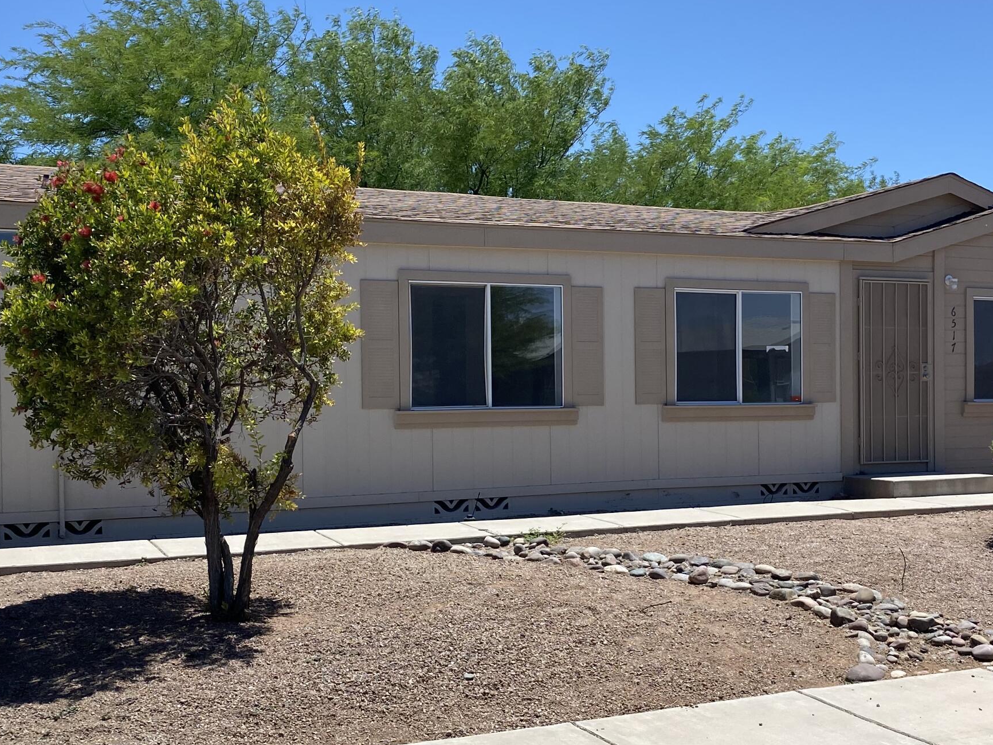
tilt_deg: -2.5
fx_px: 1291
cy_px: 410
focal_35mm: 45
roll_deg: +0.4
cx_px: 595
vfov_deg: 32.2
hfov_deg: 41.9
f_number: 1.8
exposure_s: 1/3846
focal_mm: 4.25
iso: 32
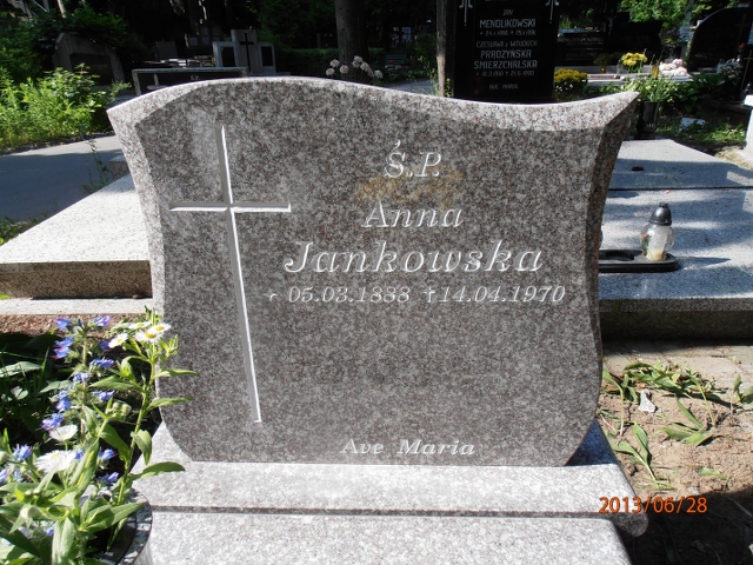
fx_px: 522
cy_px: 282
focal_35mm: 24
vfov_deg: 56.8
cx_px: 376
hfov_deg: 71.6
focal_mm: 4.2
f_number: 7.9
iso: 80
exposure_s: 1/60
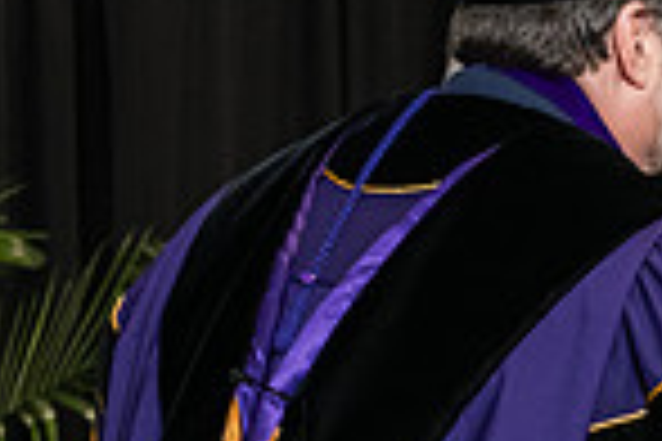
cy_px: 479
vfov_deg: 5.6
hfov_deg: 8.3
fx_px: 4487
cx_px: 797
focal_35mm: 244
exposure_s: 1/200
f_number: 5
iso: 2500
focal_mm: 62
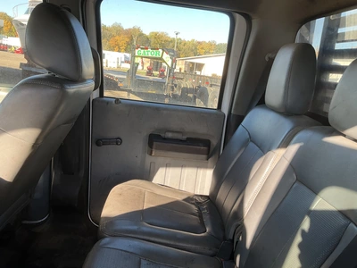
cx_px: 178
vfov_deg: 48.2
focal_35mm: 29
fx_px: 299
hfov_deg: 61.7
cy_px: 134
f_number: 1.8
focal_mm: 3
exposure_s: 1/122
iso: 20
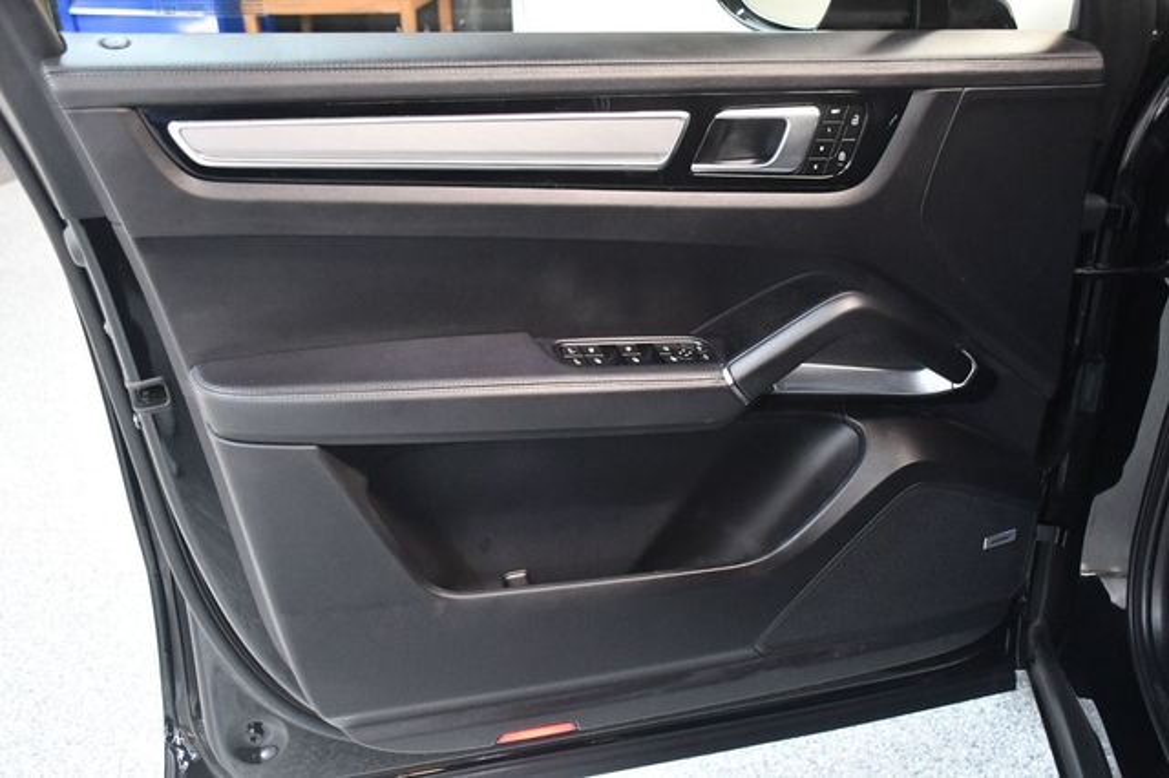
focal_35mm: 36
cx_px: 584
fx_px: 1168
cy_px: 389
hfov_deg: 53.2
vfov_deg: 36.8
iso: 6400
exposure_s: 1/60
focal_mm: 24
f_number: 3.8
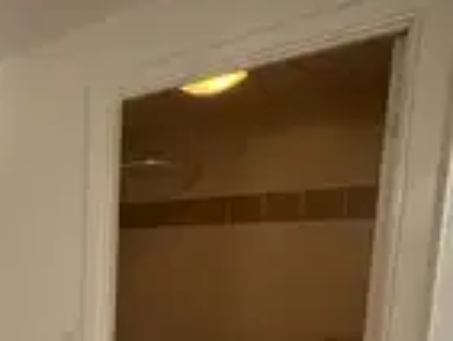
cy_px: 306
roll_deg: +1.7
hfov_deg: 36.0
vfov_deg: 36.4
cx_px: -117
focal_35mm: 37
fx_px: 485
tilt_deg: -7.0
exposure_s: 1/100
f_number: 2.2
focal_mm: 2.22
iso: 125
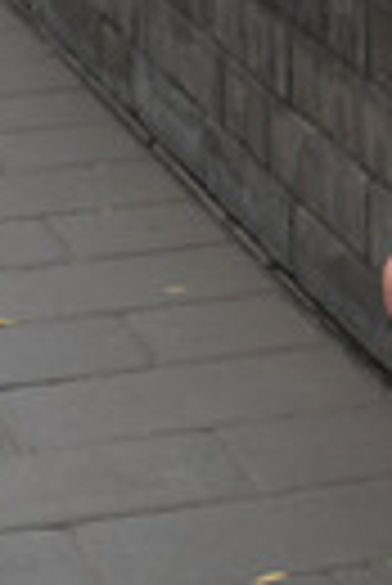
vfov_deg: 10.9
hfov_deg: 7.3
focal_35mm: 184
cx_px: 653
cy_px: -166
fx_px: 2997
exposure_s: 1/60
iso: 200
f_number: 8
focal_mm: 50
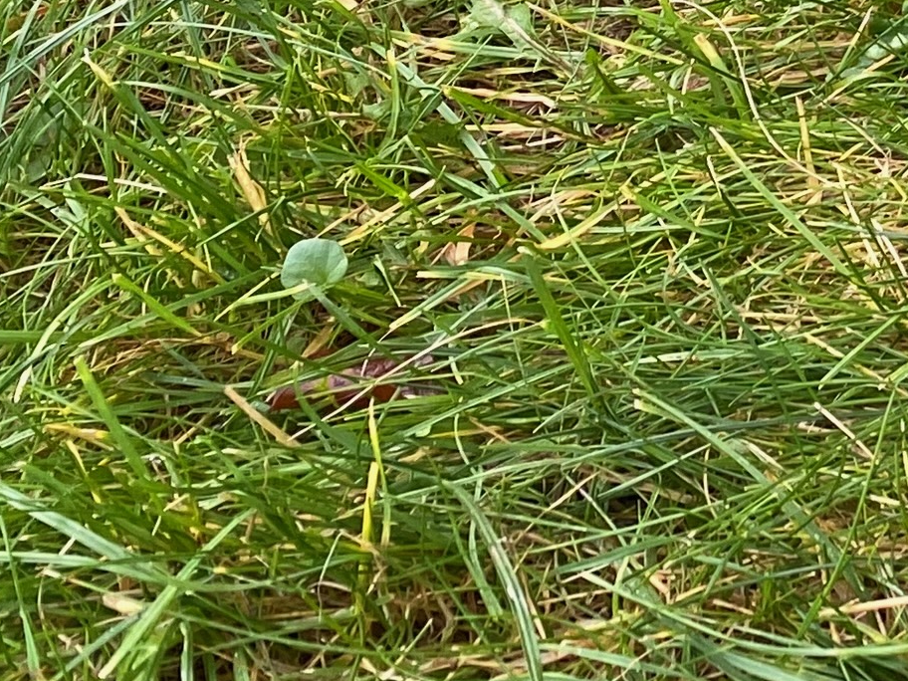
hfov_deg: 14.9
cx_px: 1627
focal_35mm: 115
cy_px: -488
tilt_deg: -31.6
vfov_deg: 12.0
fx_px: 3017
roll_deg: +1.9
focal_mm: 4.25
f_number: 1.8
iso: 100
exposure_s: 1/122
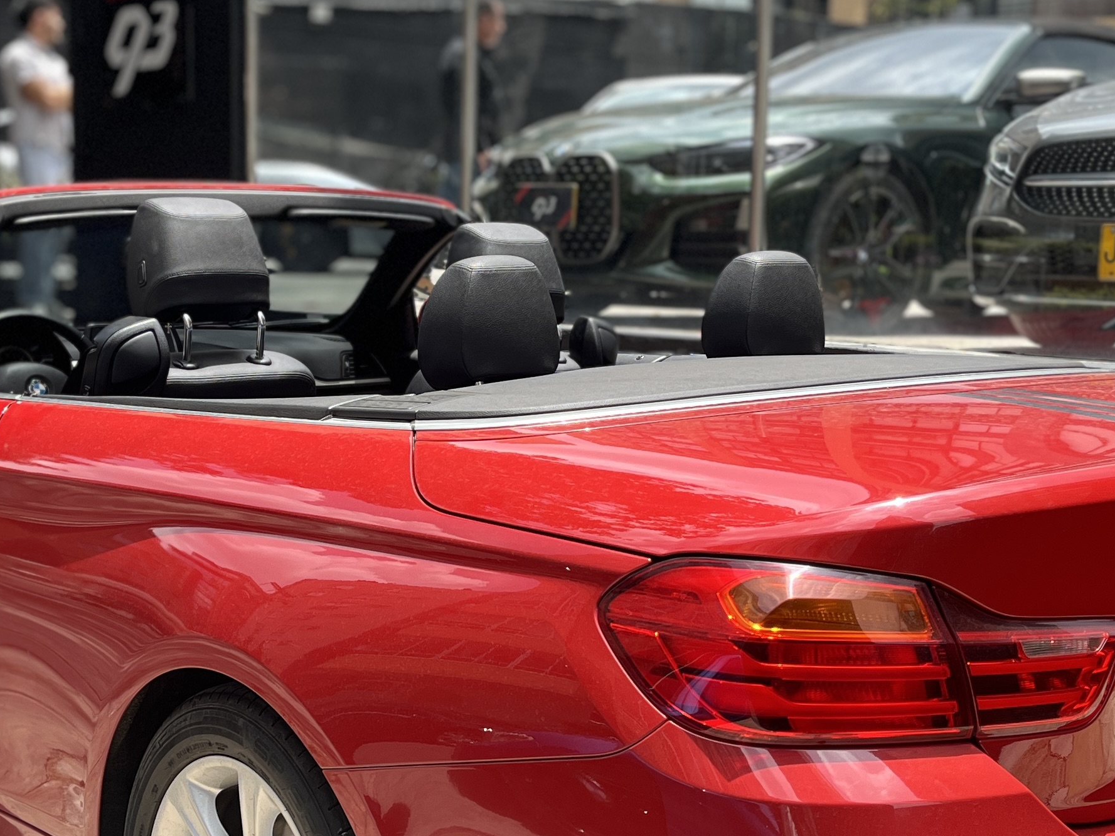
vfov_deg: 24.8
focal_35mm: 59
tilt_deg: -7.9
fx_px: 1901
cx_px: 454
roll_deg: -1.0
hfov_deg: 32.6
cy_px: 473
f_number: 1.6
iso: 50
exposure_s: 1/1086
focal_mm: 5.1
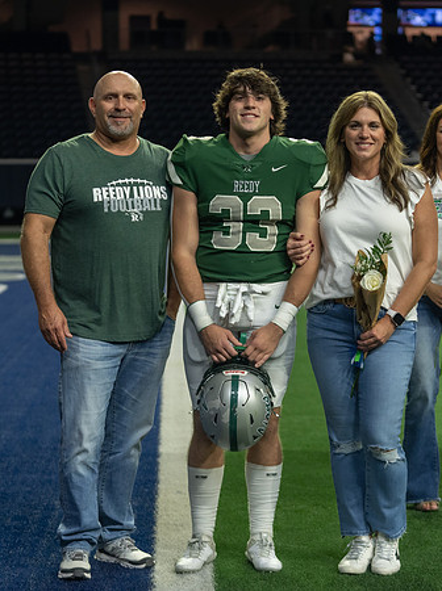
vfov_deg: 18.2
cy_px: 297
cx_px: 267
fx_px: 1844
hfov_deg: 13.7
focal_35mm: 108
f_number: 2.8
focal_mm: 70
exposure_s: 1/320
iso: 1000
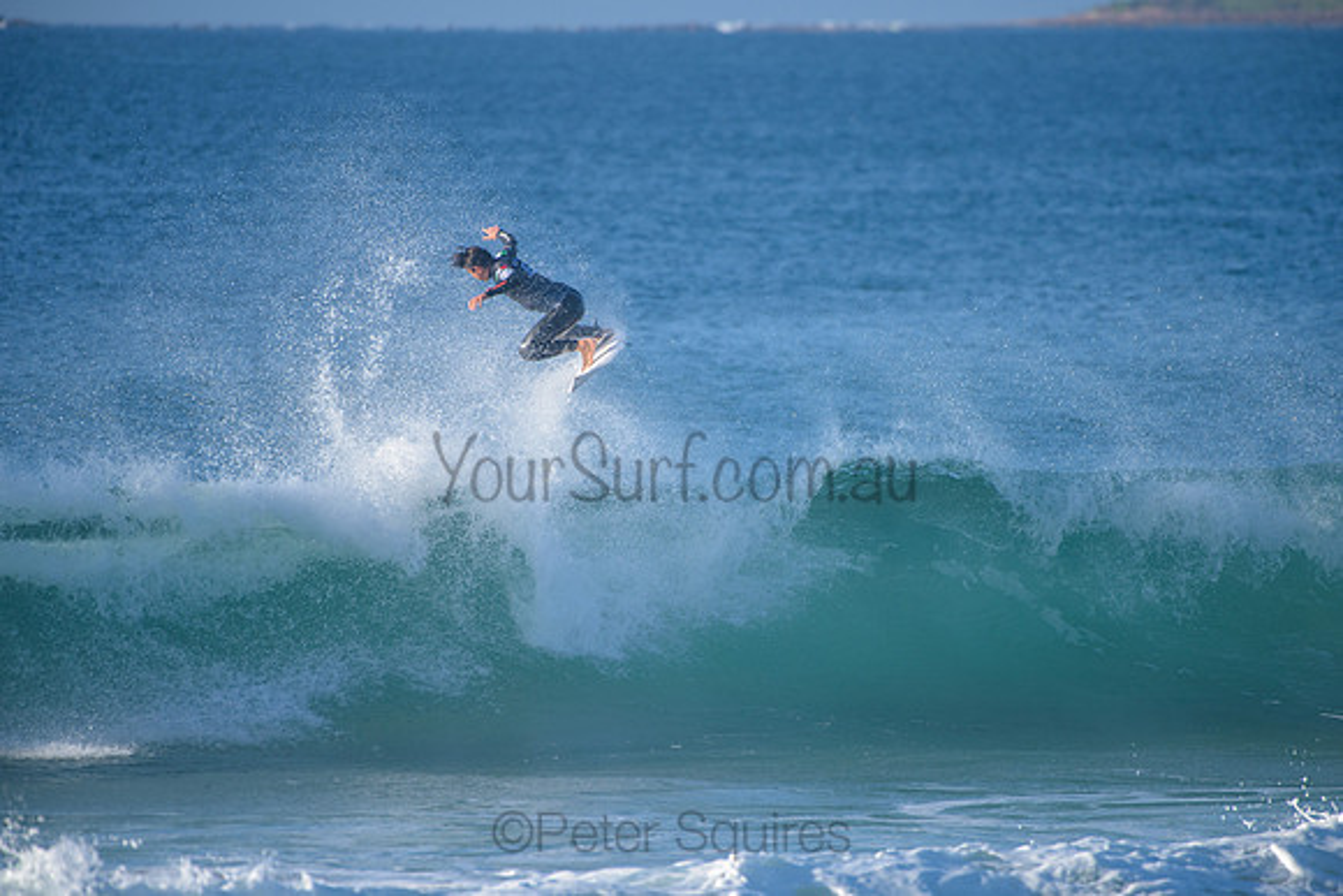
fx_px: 19210
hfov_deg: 4.0
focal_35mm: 515
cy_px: 448
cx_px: 672
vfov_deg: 2.7
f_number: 5.6
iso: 360
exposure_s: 1/2000
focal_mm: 500
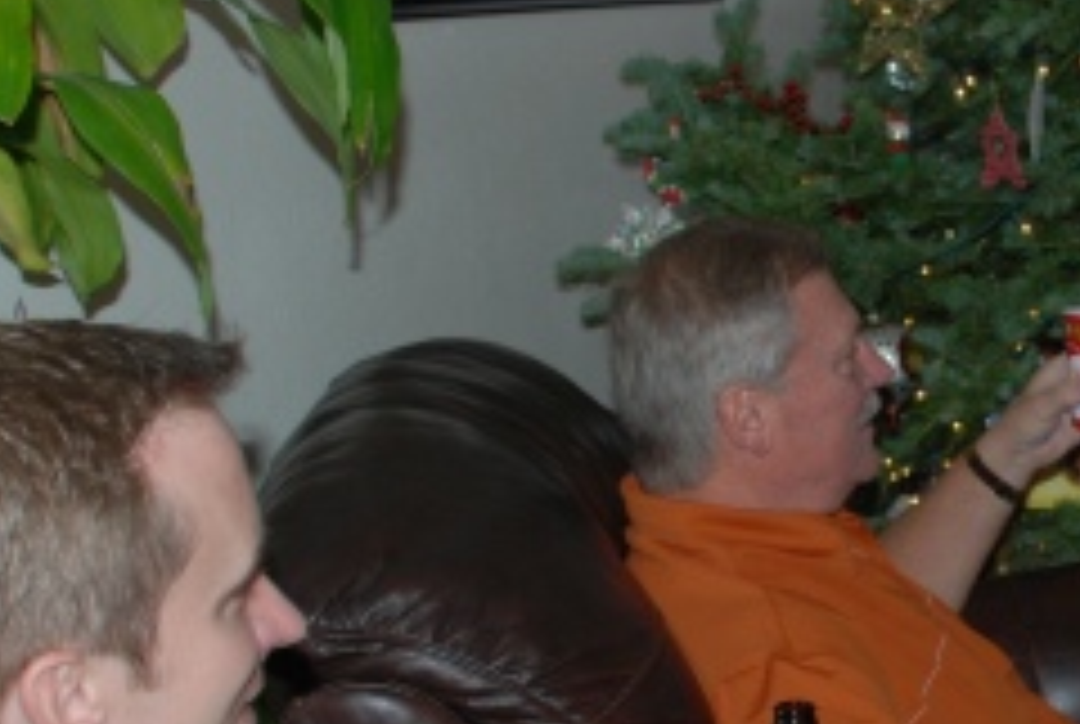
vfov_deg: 15.6
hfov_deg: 22.4
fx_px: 2645
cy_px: 504
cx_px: 1030
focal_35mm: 88
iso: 200
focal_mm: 22
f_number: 3.8
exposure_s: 1/60
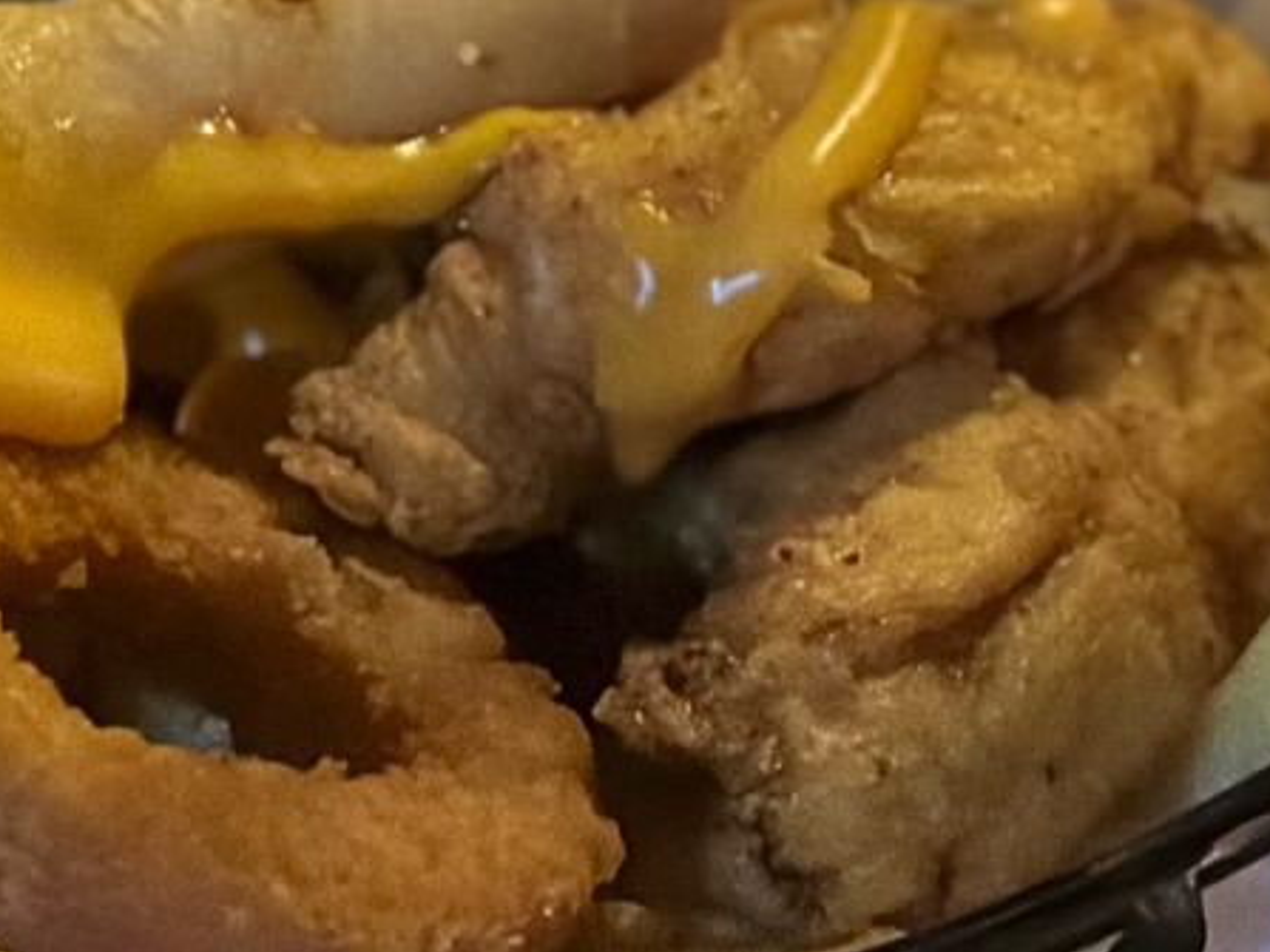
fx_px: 8069
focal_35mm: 220
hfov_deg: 8.8
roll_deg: +2.5
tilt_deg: -28.8
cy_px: -958
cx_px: -422
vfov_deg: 6.5
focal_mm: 6.86
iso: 640
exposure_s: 1/25
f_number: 1.78
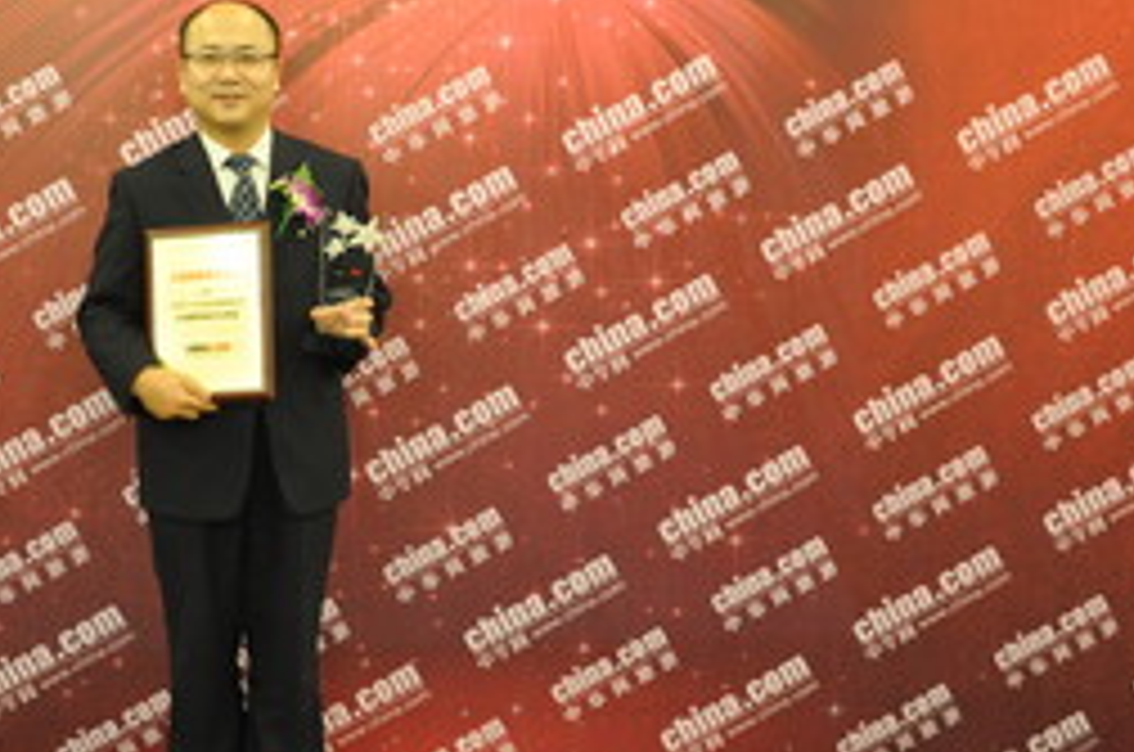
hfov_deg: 34.7
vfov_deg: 23.7
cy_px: 340
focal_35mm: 57
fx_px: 1792
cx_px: 367
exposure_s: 1/8
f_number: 3.8
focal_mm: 24
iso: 1250
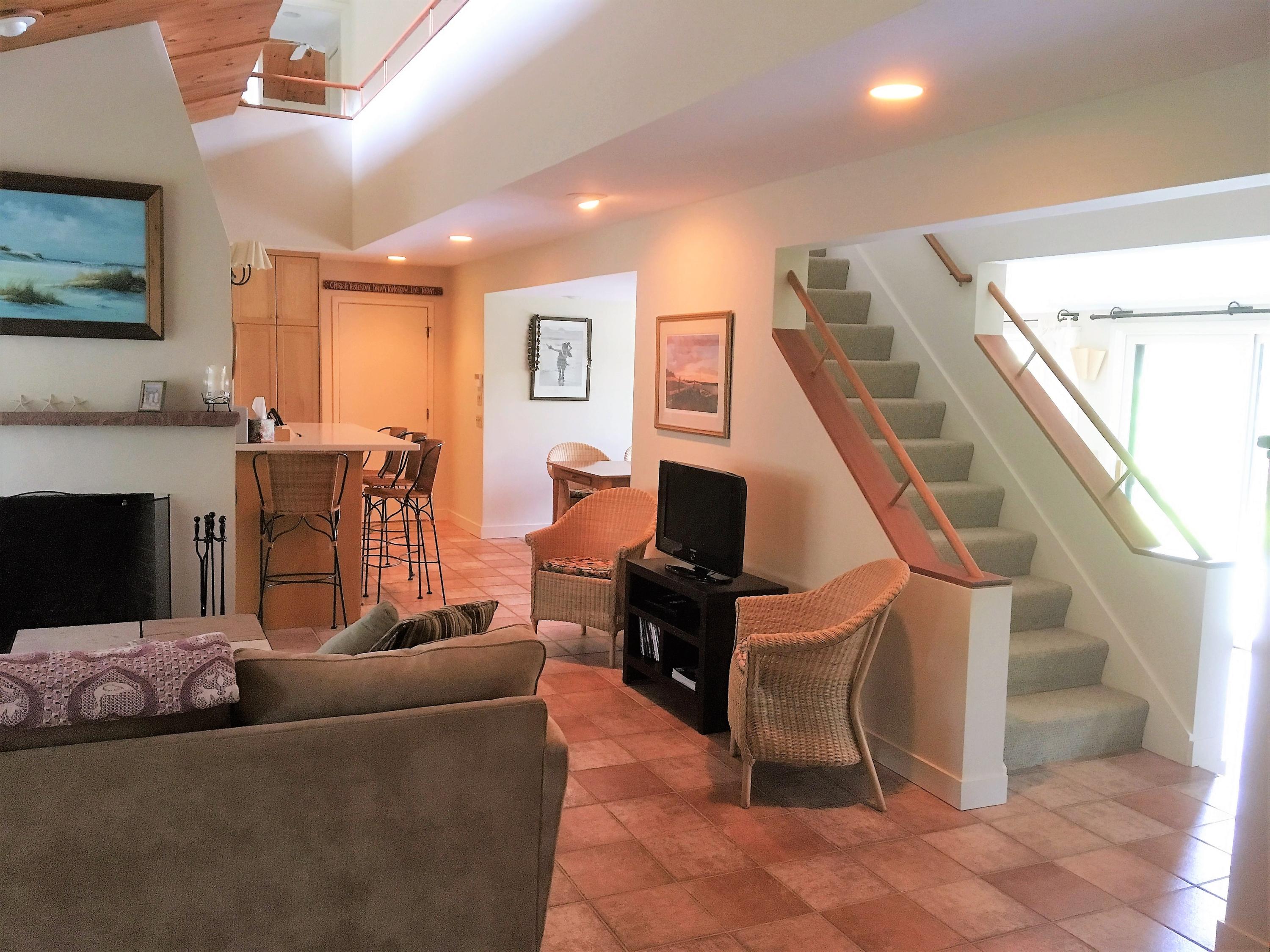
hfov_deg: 61.7
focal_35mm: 29
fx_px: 1064
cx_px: 635
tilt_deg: -6.7
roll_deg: -1.2
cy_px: 476
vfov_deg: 48.2
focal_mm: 4.15
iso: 200
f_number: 2.2
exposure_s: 1/24
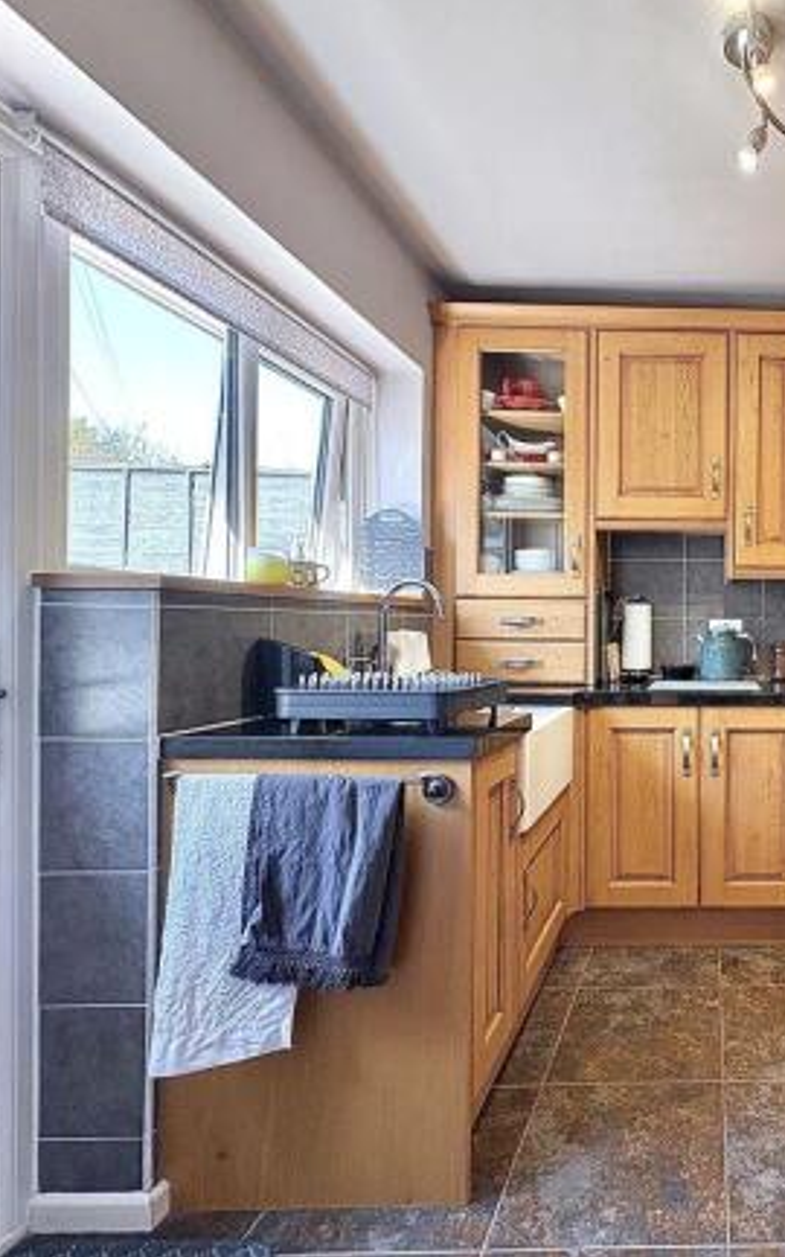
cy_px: 624
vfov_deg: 85.1
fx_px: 685
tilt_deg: +0.3
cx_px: 734
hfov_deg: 51.2
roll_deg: -0.6
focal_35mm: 20
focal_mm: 2.22
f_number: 2.2
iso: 160
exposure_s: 1/50
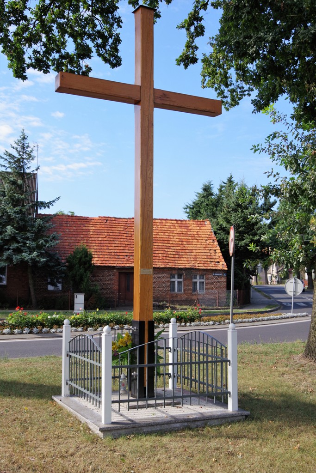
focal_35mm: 42
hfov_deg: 31.9
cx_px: 158
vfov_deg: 46.4
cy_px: 236
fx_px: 553
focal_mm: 28
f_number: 8
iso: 200
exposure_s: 1/250
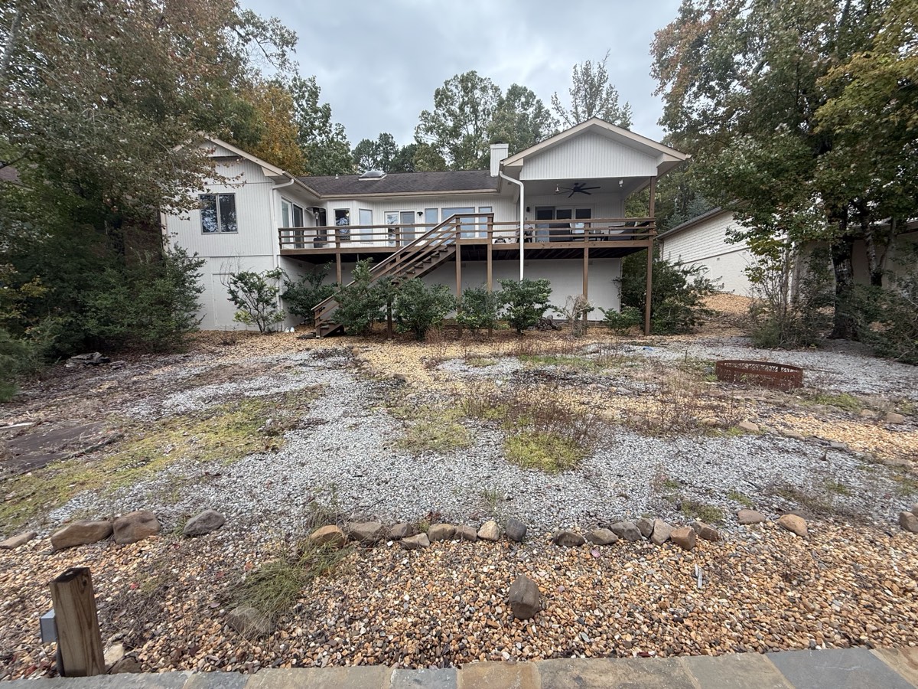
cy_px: 344
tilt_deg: -5.8
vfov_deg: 85.7
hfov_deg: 102.1
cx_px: 459
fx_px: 371
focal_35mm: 14
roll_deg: +0.5
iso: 50
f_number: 2.2
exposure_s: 1/300
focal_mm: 2.22
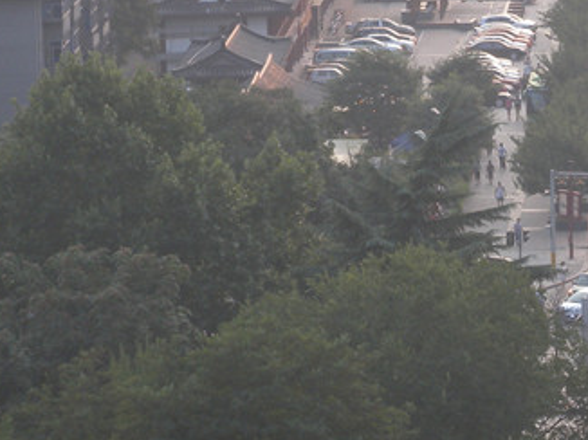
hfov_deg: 5.7
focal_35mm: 344
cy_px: -150
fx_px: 5839
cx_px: 774
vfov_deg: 4.3
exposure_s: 1/60
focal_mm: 24
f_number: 5.9
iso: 69
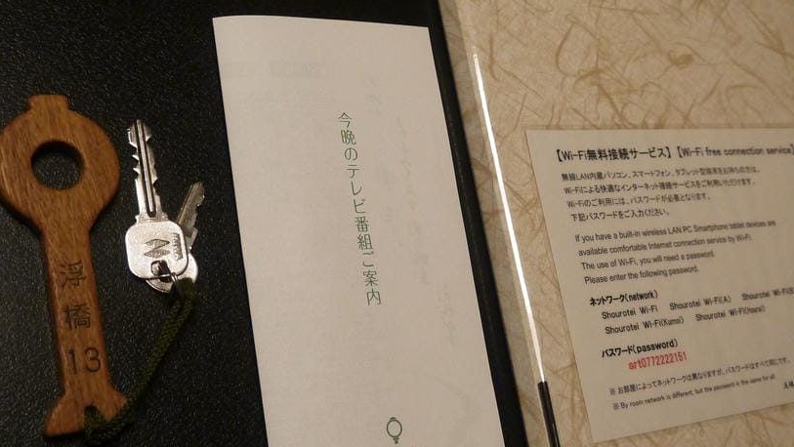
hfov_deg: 45.5
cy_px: 222
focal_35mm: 45
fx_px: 948
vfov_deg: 26.6
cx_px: 388
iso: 1000
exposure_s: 1/125
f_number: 3.5
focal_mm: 14
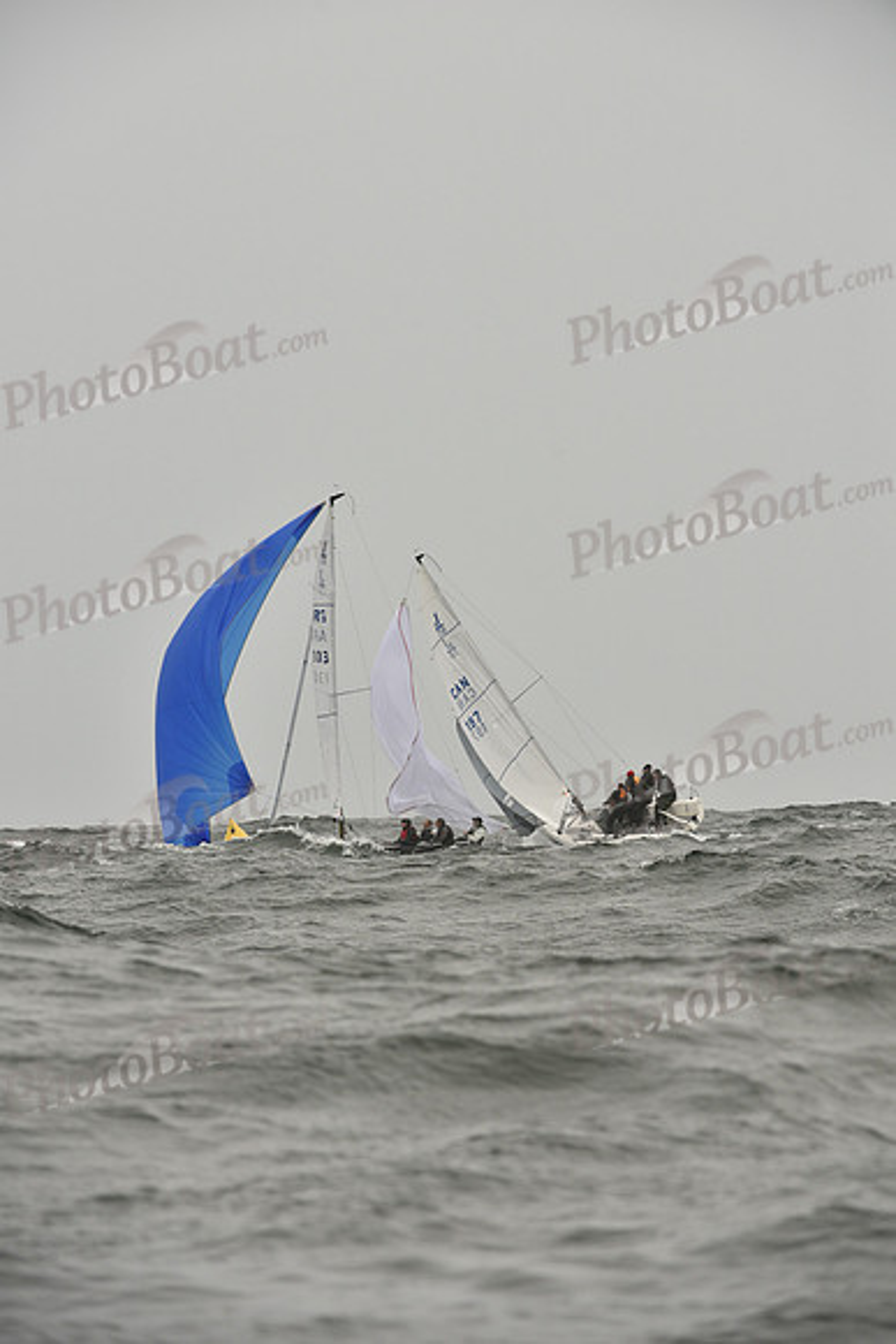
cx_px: 448
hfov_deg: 6.9
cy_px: 672
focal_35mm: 200
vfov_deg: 10.3
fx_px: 7462
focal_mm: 200
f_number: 7.1
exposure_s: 1/1250
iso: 400
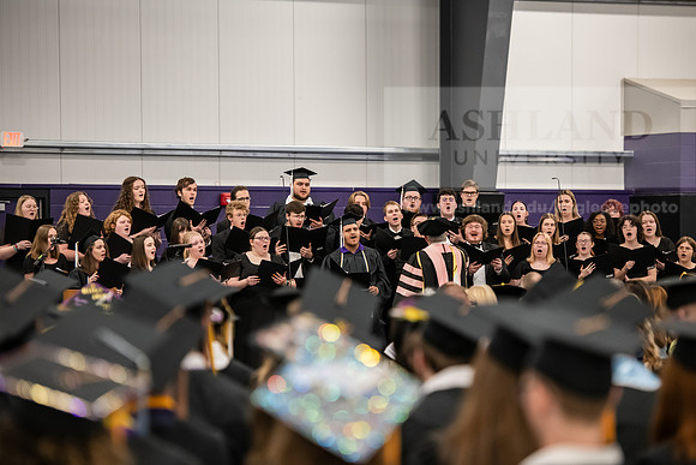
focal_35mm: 140
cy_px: 232
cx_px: 348
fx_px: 2707
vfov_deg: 9.8
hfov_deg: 14.7
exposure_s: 1/200
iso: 3200
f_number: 3.2
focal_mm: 140
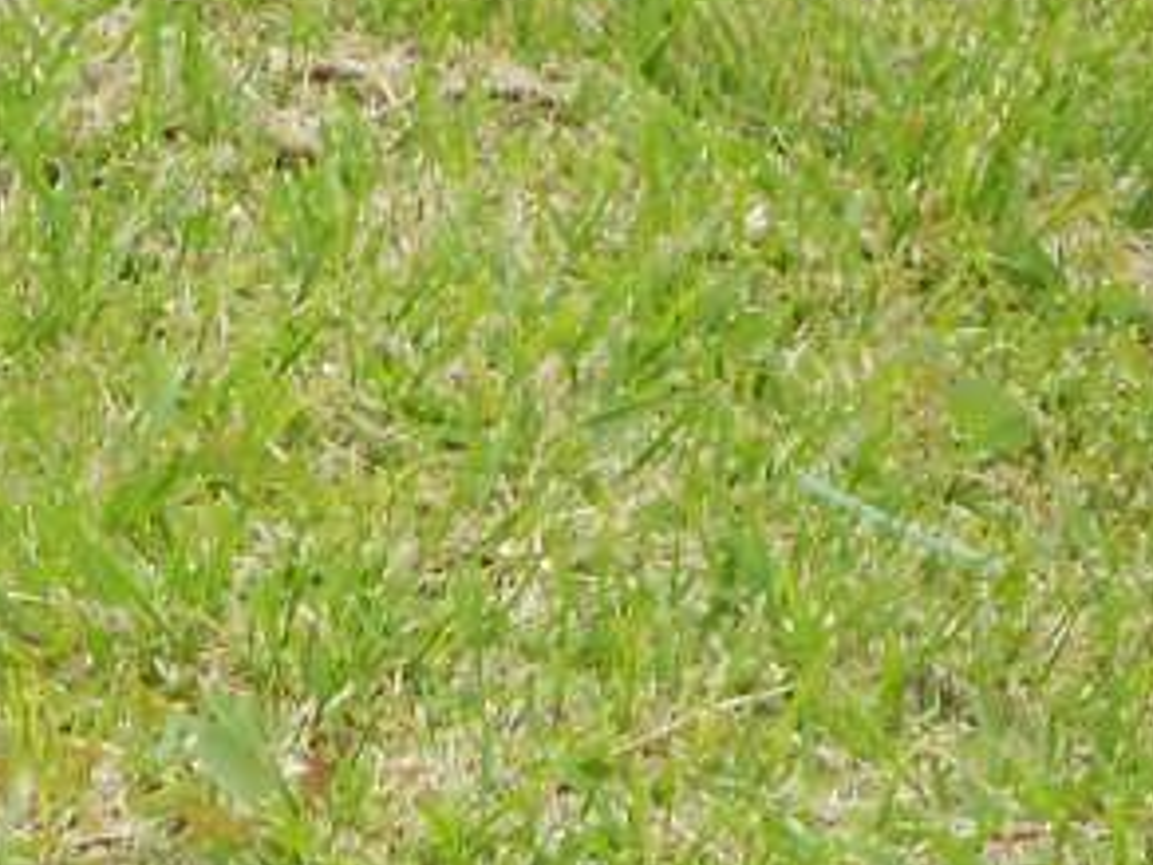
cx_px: -371
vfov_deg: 4.2
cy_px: 1651
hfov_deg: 5.6
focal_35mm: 354
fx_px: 11791
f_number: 6.3
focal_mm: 15.4
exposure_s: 1/200
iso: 80
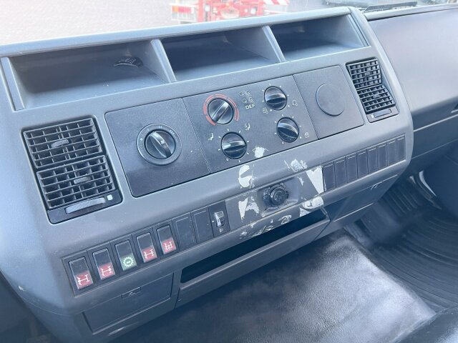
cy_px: 172
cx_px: 229
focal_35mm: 26
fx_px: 344
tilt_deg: -35.5
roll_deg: -4.8
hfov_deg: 67.3
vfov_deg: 53.1
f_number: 1.5
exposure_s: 1/60
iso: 125
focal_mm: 5.7
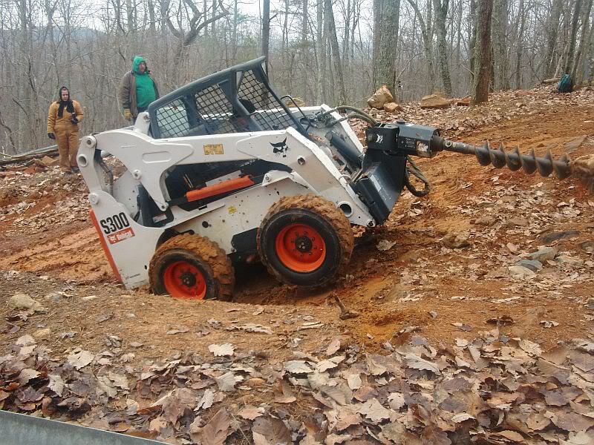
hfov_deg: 49.0
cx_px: 297
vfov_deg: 37.7
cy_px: 222
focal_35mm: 38
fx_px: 652
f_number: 3.9
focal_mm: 6.7
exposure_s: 1/60
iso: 125
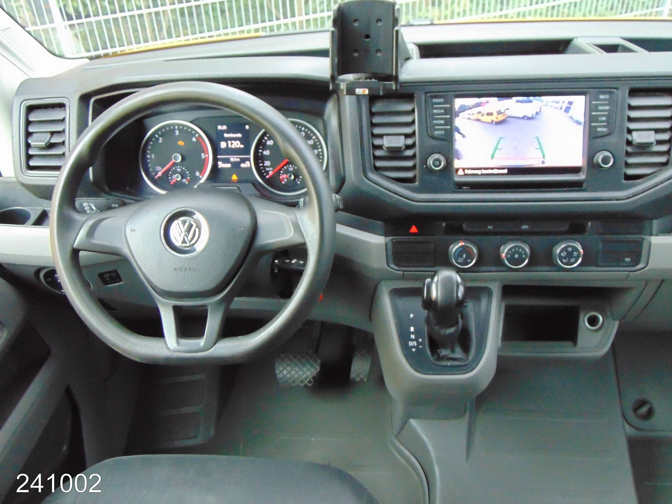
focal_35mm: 35
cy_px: 252
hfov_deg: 52.6
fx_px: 679
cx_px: 336
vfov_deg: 40.7
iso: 400
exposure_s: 1/30
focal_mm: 6.3
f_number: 3.2
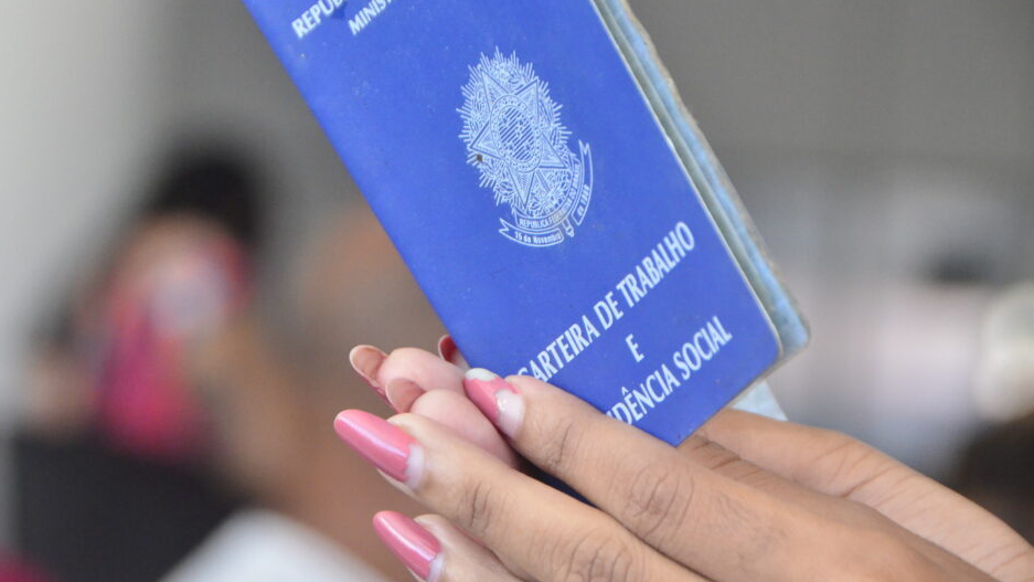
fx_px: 5264
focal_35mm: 192
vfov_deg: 6.3
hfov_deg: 11.2
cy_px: 213
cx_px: 491
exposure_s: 1/500
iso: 3200
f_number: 6.3
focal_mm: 112
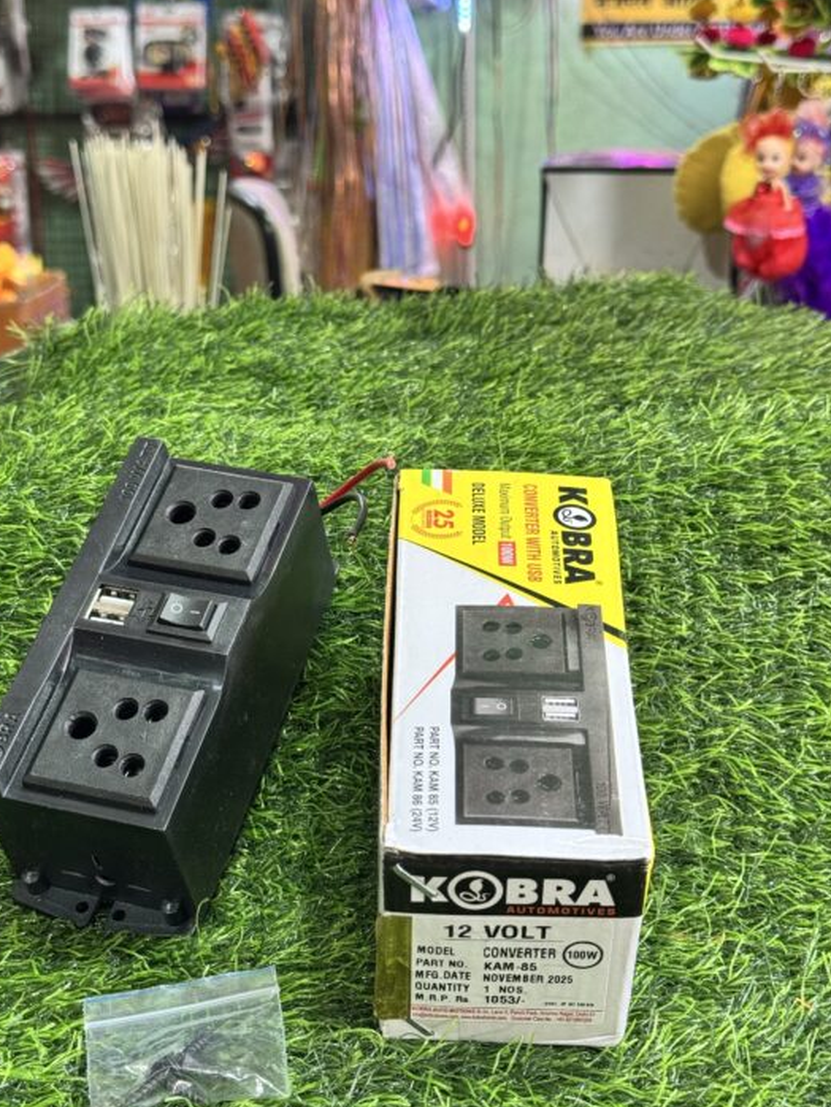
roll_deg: +0.0
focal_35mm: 55
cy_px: 596
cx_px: 376
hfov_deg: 26.6
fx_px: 1759
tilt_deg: -16.3
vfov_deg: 34.9
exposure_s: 1/33
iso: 250
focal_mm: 6.76
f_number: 1.78
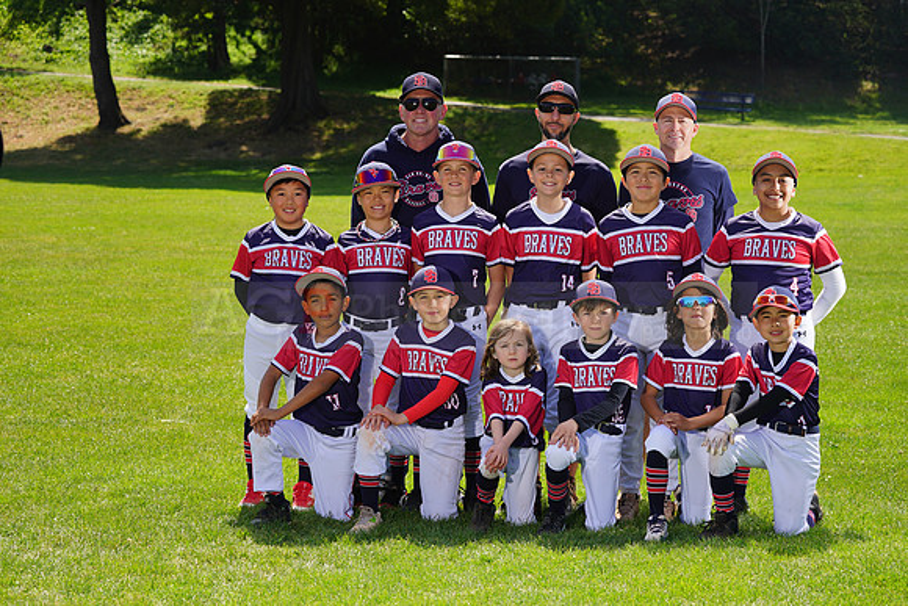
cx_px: 454
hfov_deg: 20.4
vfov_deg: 13.7
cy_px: 303
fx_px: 2523
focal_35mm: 100
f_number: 8
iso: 100
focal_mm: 100
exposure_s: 1/250
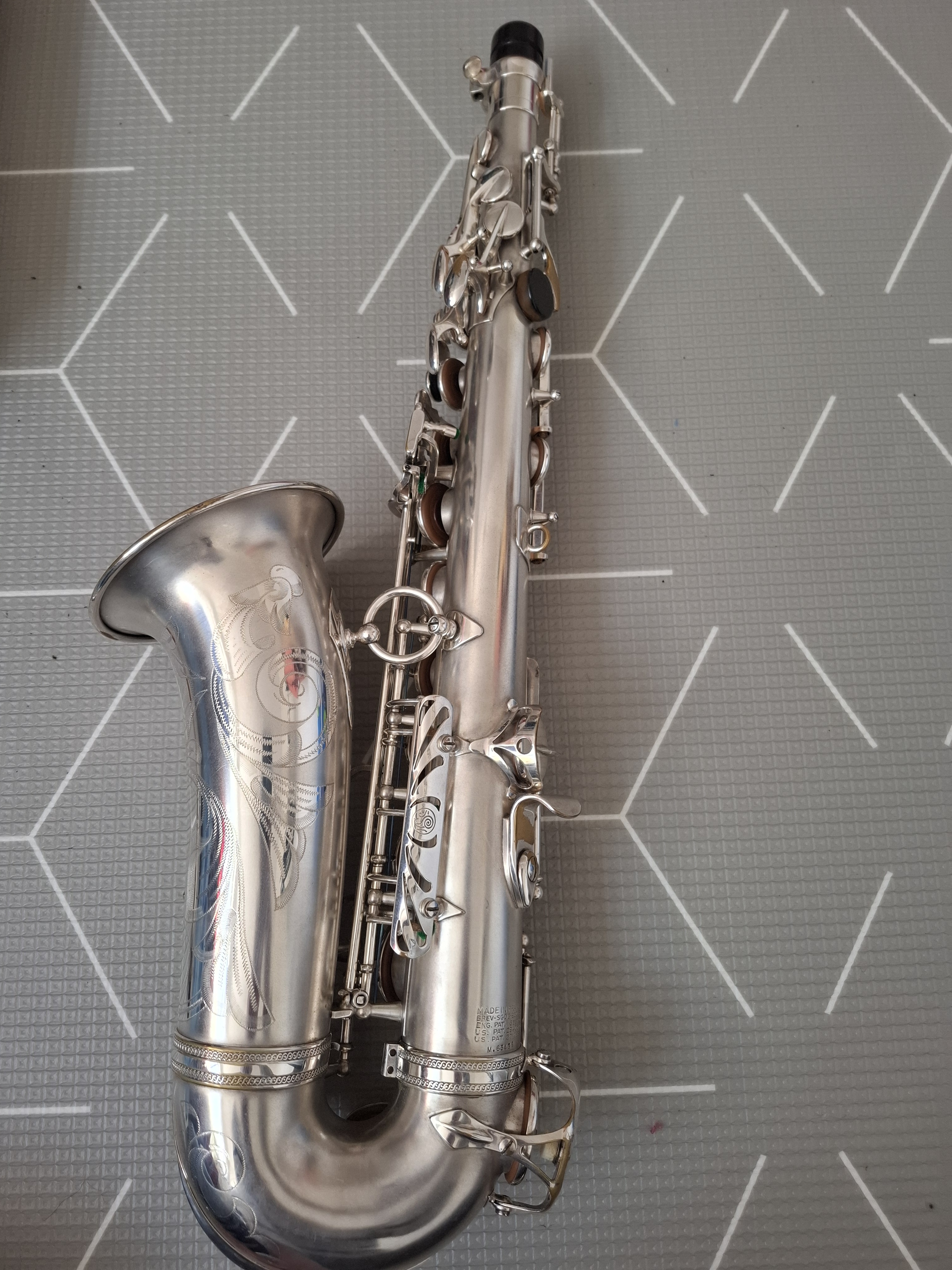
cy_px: 635
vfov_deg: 73.9
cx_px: 476
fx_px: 843
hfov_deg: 58.9
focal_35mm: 23
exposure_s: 1/120
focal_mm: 5.54
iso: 160
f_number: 1.8
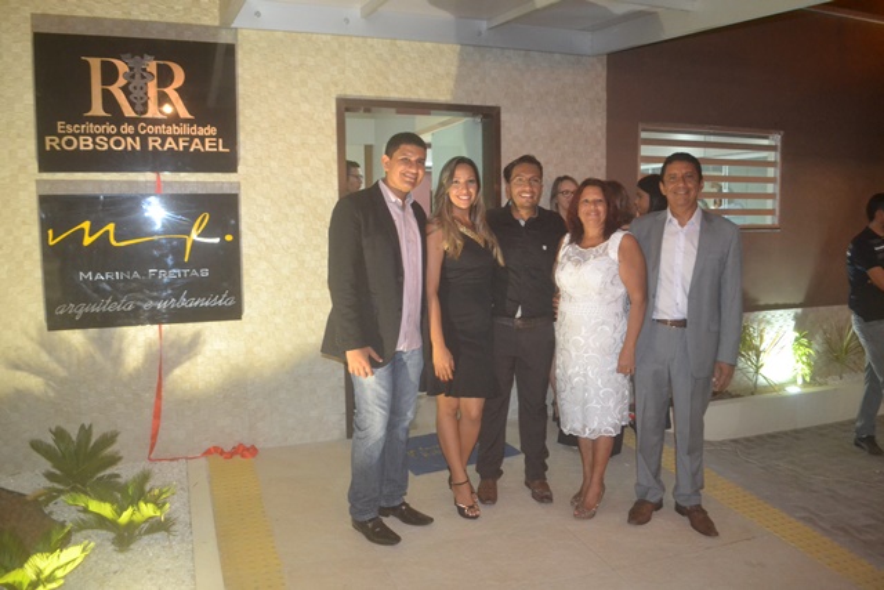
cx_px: 442
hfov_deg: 67.4
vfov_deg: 48.0
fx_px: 663
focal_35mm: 27
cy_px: 295
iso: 2800
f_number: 3.5
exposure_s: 1/60
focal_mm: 18
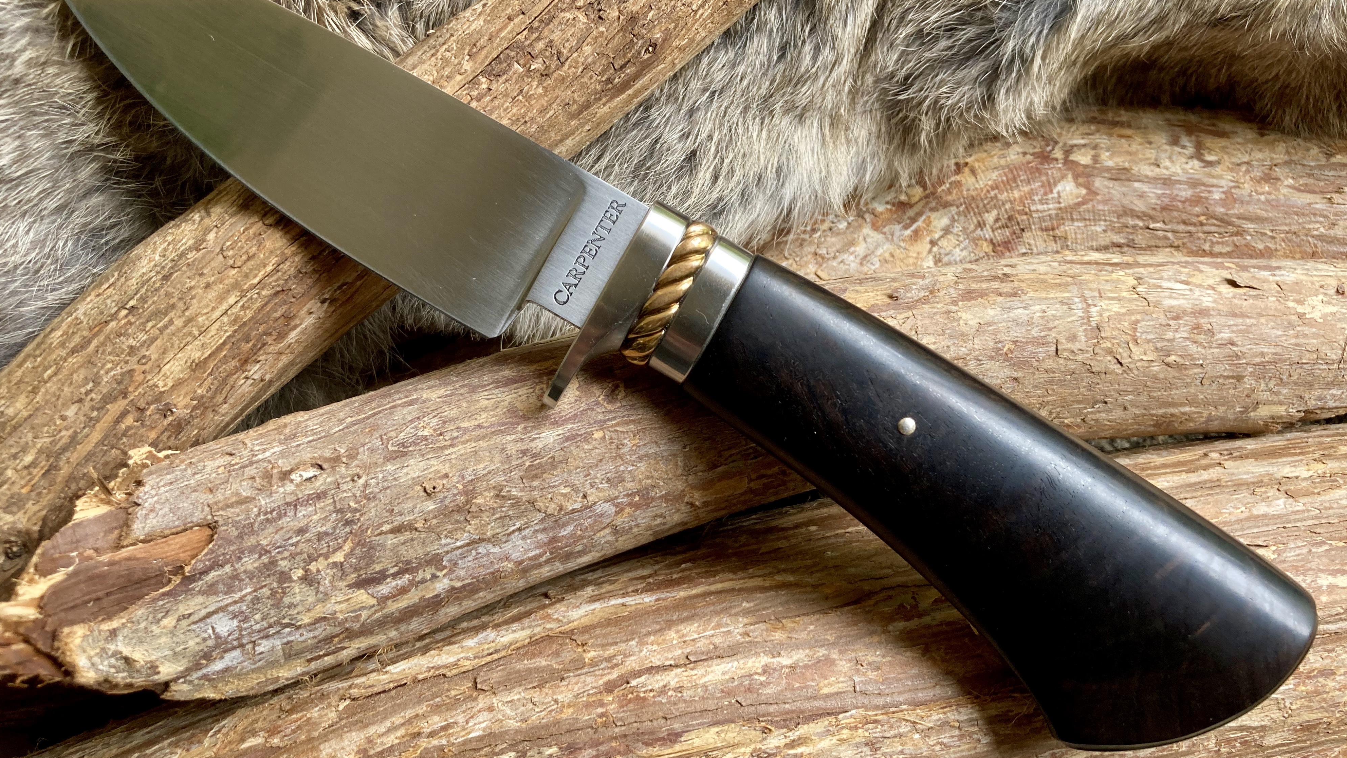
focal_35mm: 31
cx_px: 683
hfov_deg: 62.6
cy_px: 306
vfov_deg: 37.6
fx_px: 1107
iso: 64
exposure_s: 1/121
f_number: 1.8
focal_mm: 3.99
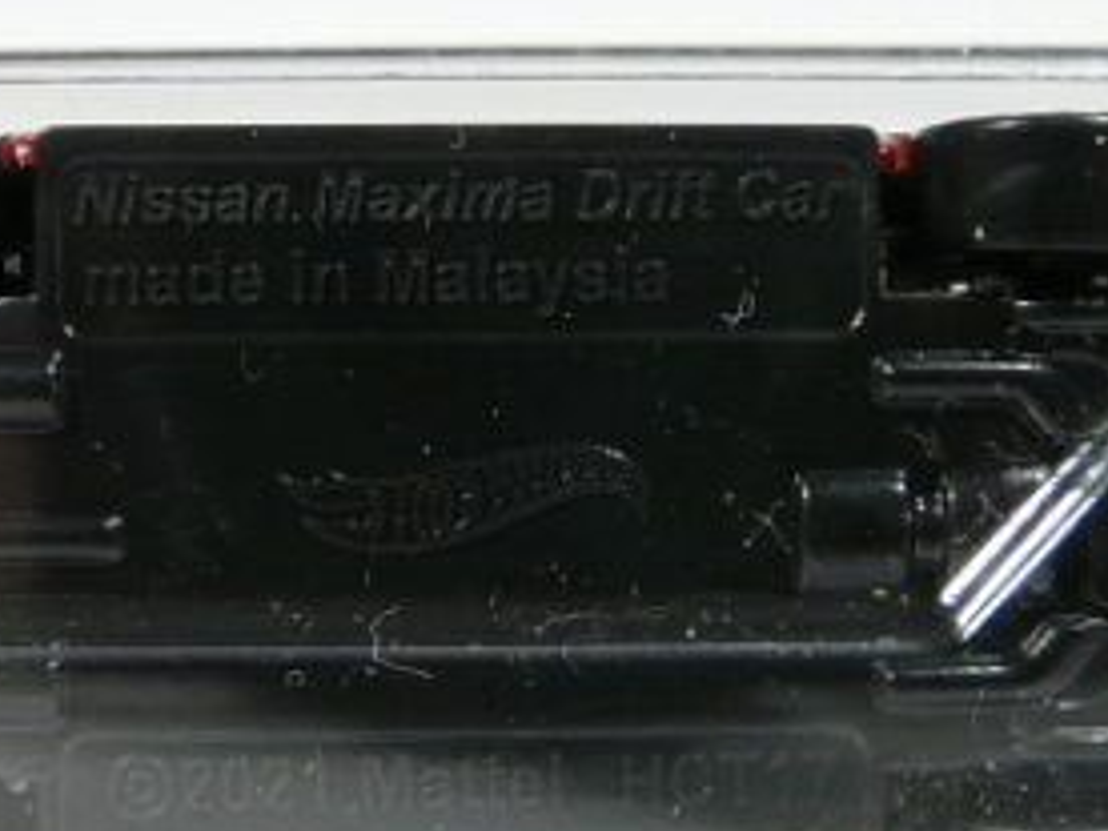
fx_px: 2369
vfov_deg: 19.9
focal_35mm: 74
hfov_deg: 26.3
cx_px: 498
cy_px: 373
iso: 100
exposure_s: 1/40
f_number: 2.8
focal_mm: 4.6
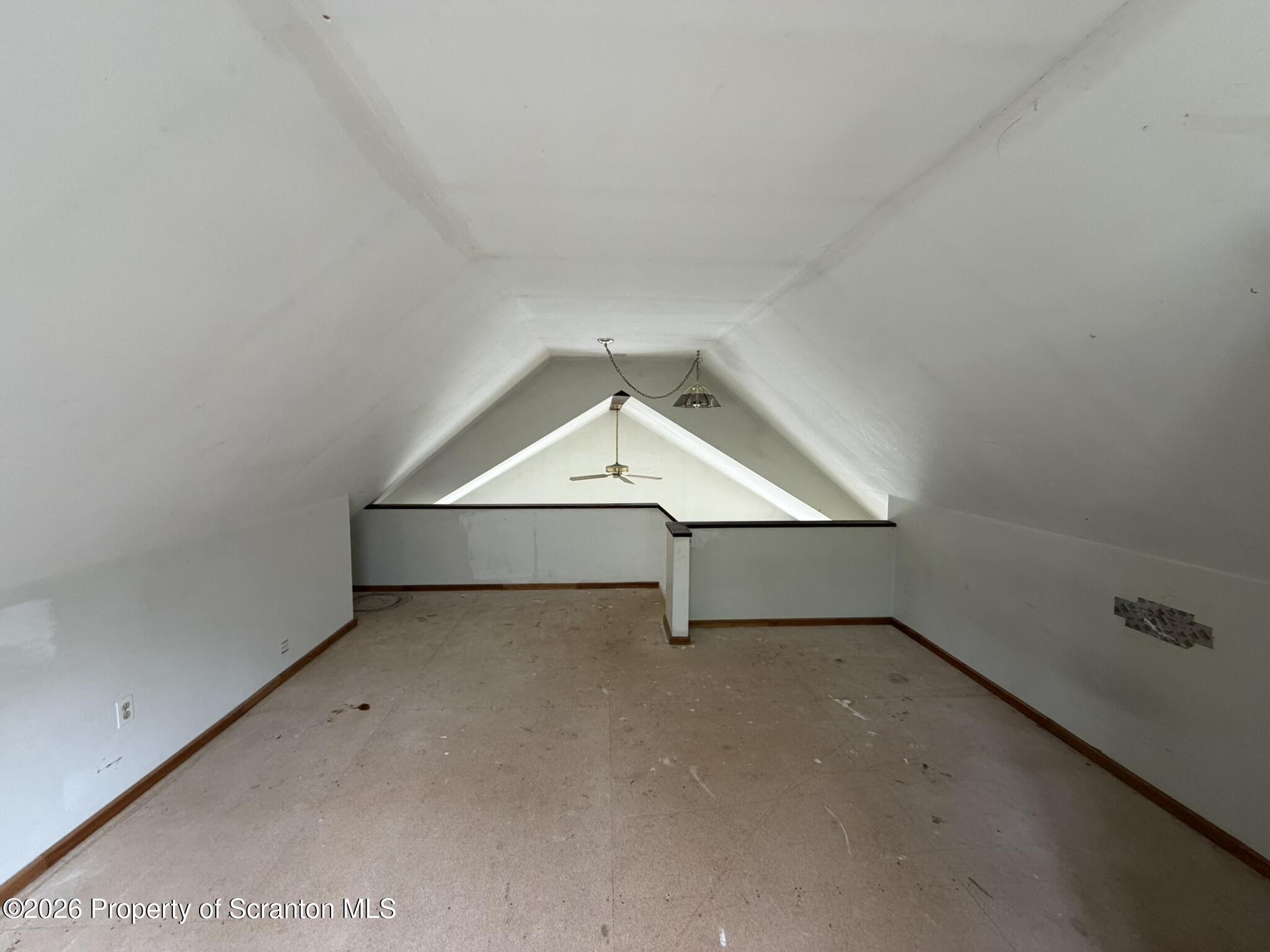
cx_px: 635
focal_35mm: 14
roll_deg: +0.5
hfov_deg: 102.1
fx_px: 514
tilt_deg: -4.0
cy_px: 476
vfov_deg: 85.7
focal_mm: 2.22
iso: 250
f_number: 2.2
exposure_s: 1/121
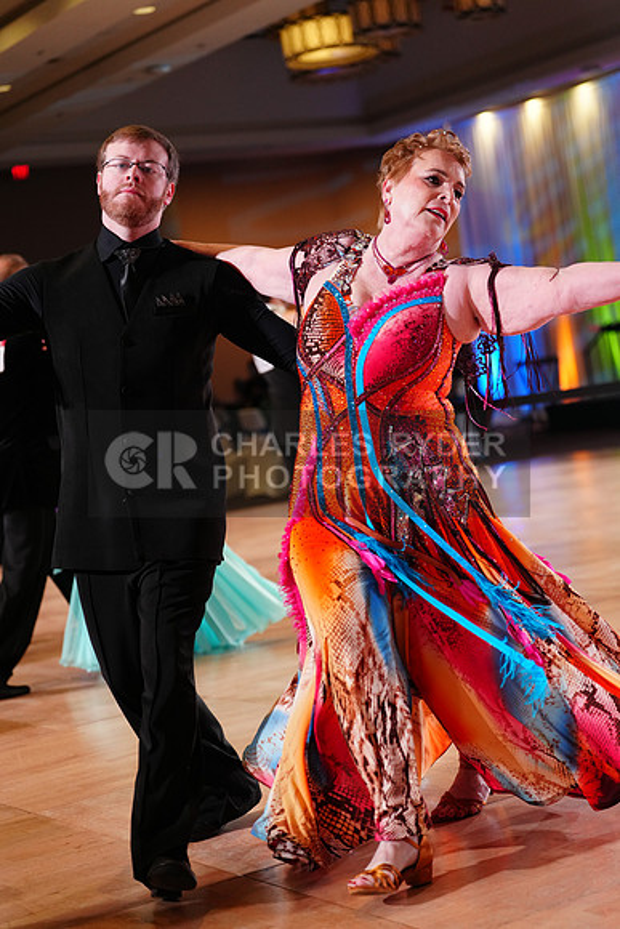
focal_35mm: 70
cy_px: 464
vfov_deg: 28.8
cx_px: 310
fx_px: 1807
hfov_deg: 19.5
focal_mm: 70
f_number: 2.8
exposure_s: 1/500
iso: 2000
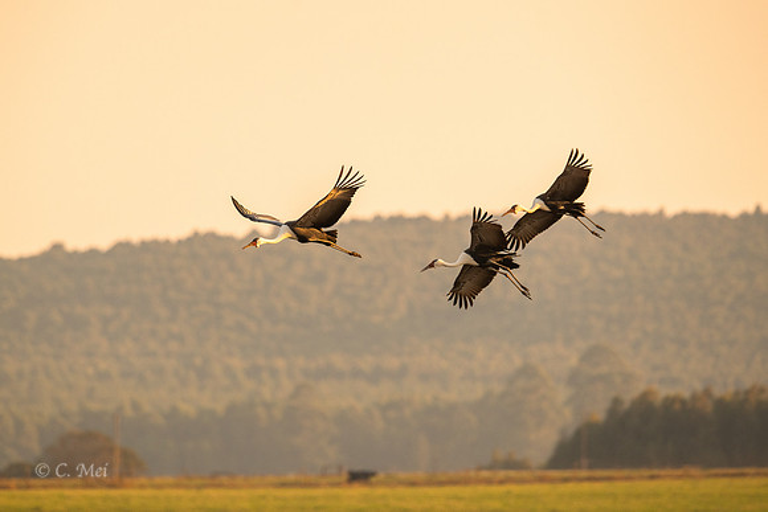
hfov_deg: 2.9
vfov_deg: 2.0
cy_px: 217
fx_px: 14954
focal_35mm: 701
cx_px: 371
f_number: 5.6
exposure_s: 1/1250
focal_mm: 600
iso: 560
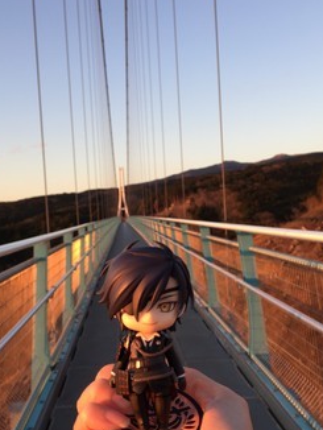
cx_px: 123
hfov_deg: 35.8
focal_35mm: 40
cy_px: 239
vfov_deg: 46.7
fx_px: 497
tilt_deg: -1.6
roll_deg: +3.4
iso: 32
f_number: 2.2
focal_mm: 4.15
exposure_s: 1/120
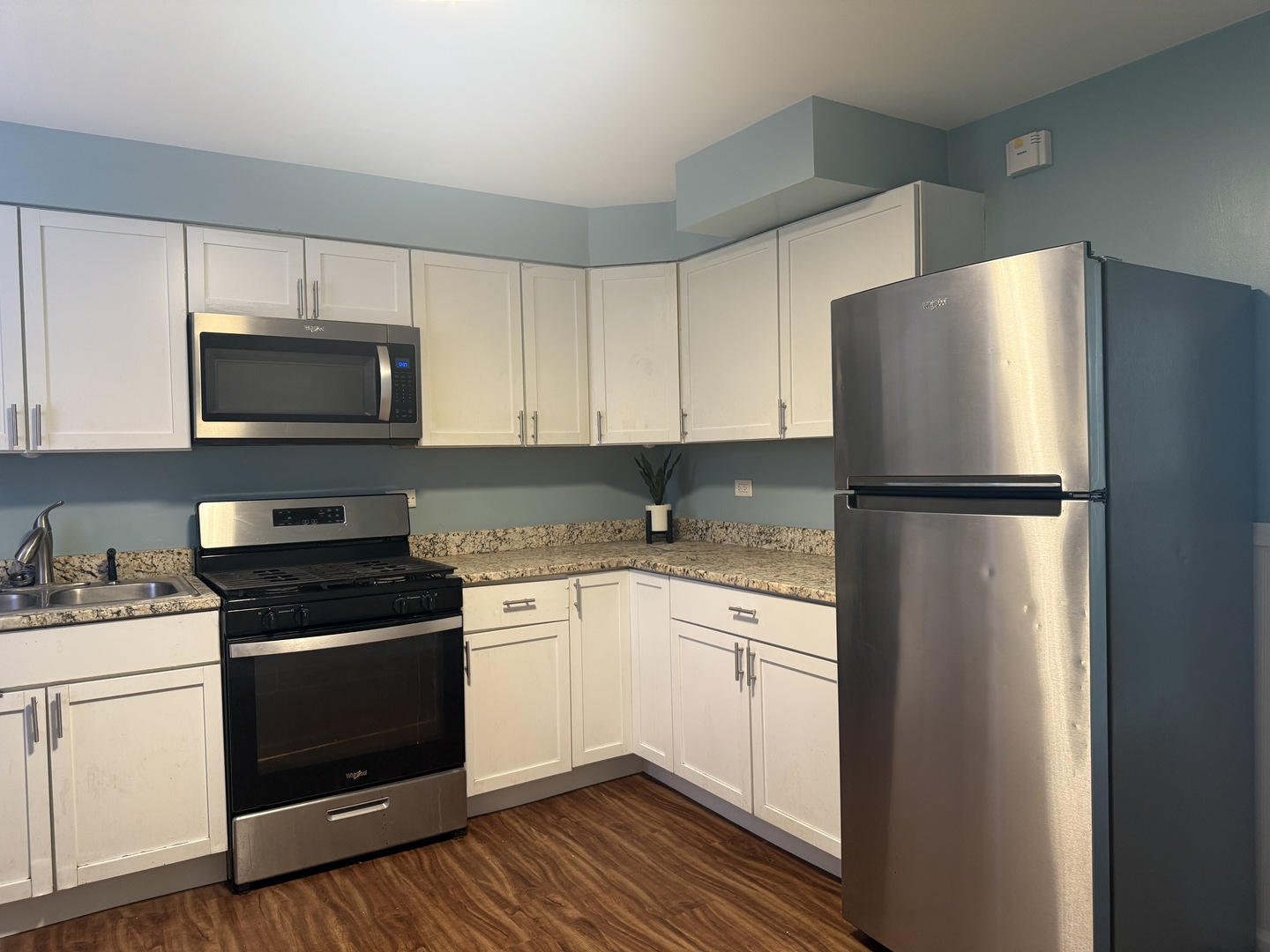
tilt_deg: -1.0
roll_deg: +1.0
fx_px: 881
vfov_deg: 56.8
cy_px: 476
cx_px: 635
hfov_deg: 71.6
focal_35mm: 24
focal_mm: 6.76
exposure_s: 1/60
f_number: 1.78
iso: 250
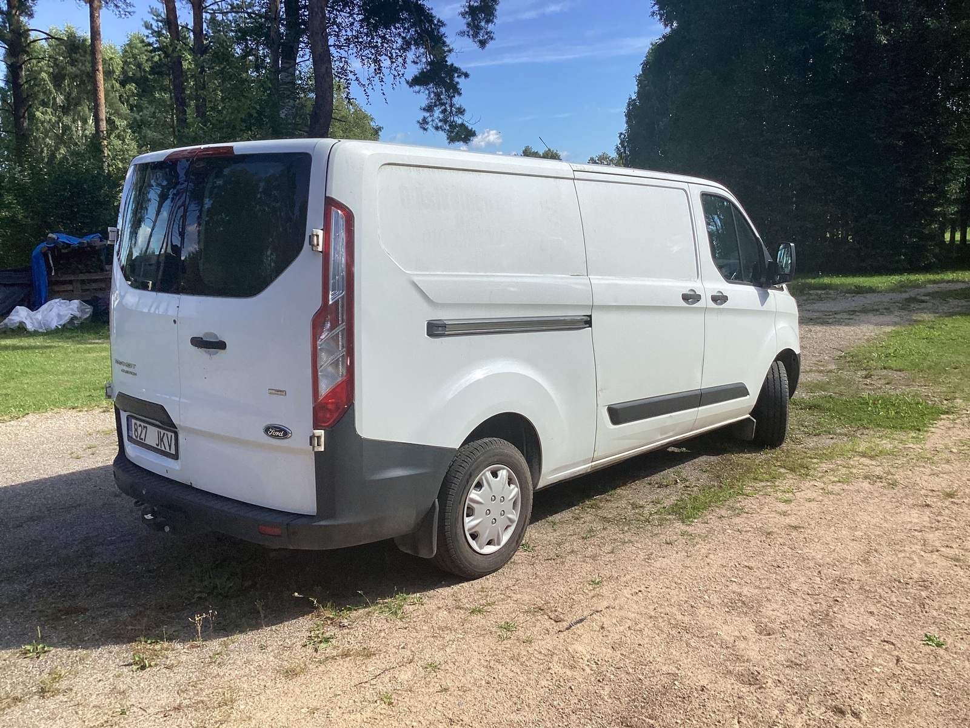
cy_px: 364
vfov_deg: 45.4
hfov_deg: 58.4
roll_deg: -0.1
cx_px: 485
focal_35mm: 31
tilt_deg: -12.9
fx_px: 869
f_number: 2.4
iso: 25
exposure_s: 1/1199
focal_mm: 3.3
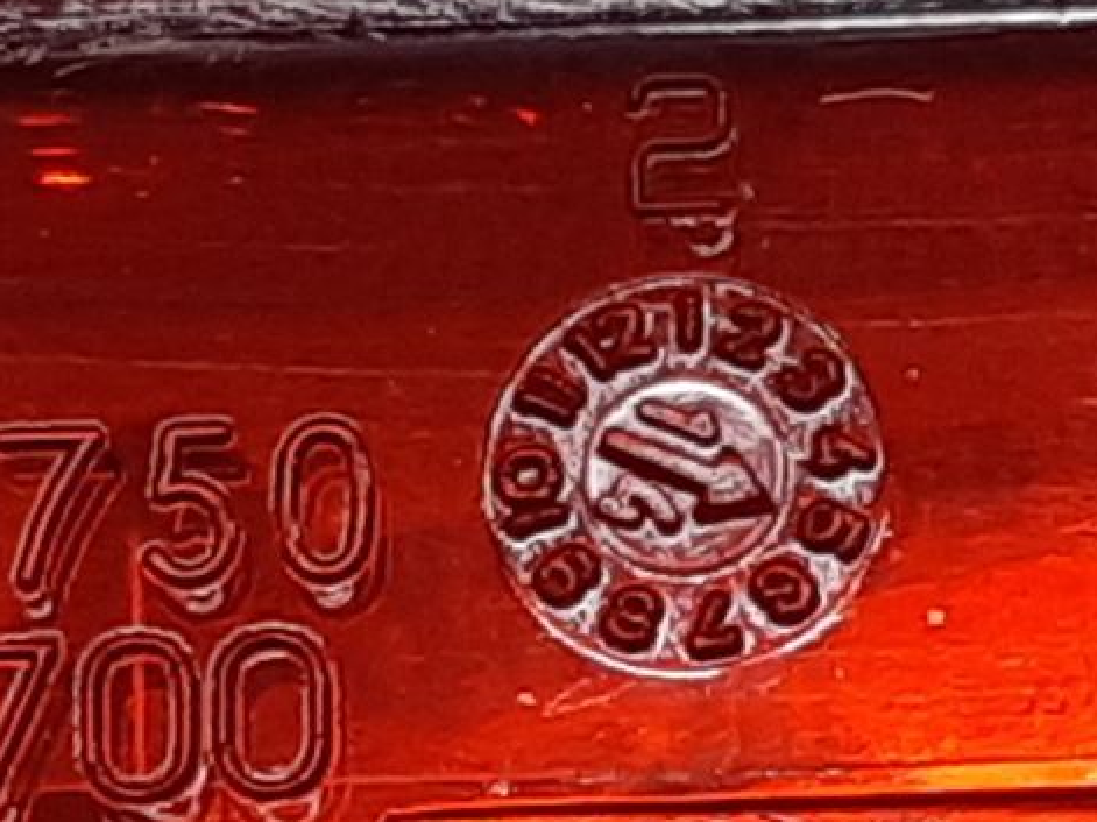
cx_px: 666
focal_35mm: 113
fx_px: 3580
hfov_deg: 17.4
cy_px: 873
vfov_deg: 12.9
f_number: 1.7
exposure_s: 1/100
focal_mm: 3.93
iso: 50
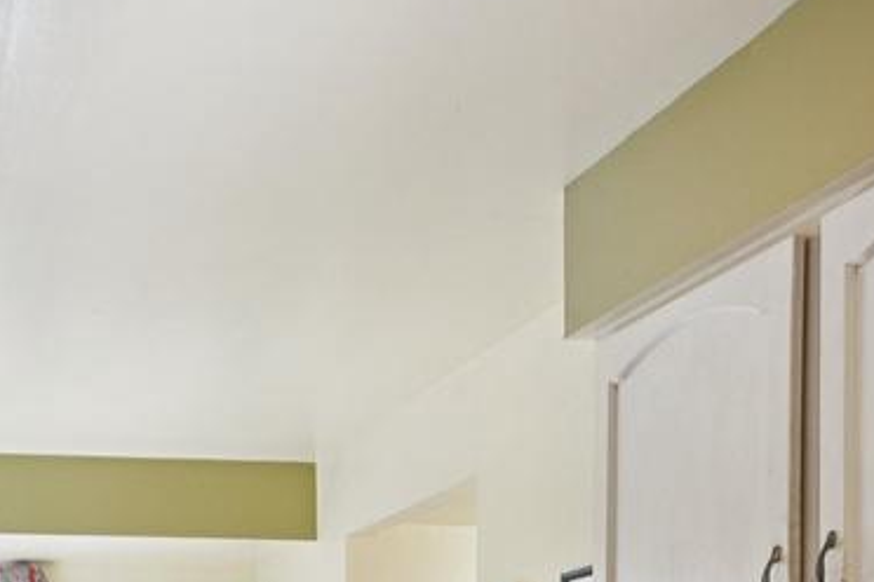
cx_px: -2
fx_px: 1068
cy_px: 689
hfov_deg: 39.2
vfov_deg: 27.1
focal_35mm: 44
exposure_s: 1/50
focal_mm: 16
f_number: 8
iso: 800
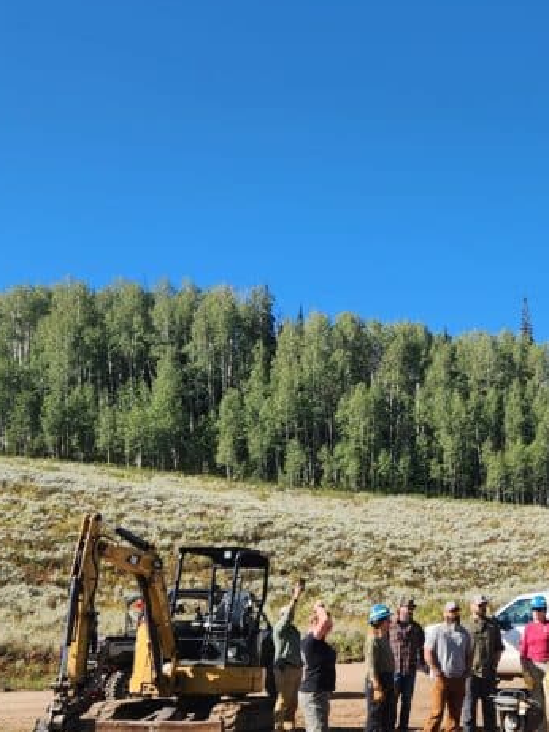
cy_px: 412
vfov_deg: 37.5
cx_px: 563
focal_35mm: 51
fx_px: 1079
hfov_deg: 26.8
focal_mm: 5.4
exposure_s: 1/1008
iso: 20
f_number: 1.8
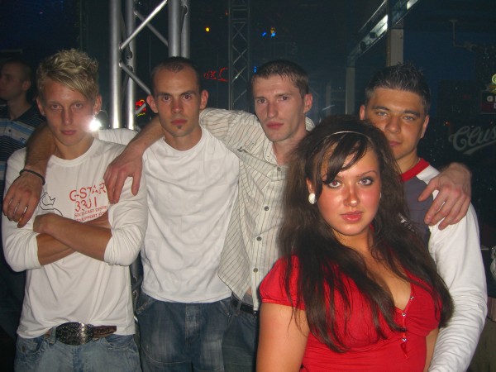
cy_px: 186
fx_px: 544
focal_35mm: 38
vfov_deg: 37.7
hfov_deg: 49.0
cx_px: 248
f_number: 2.8
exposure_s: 1/60
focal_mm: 7.9
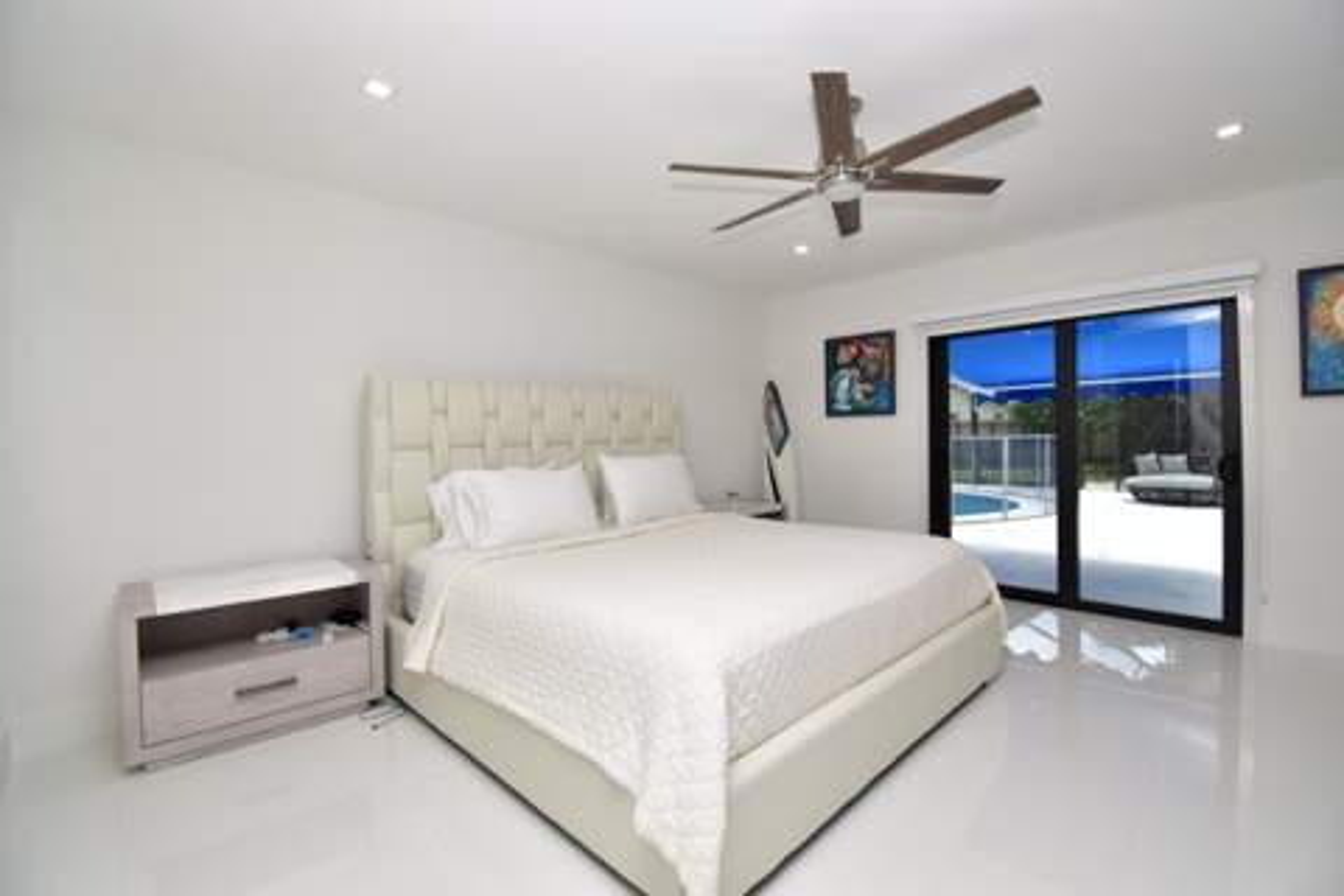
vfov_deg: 77.3
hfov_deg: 100.4
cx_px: 672
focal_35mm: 15
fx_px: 560
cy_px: 448
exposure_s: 1/200
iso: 500
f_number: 5.6
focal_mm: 10
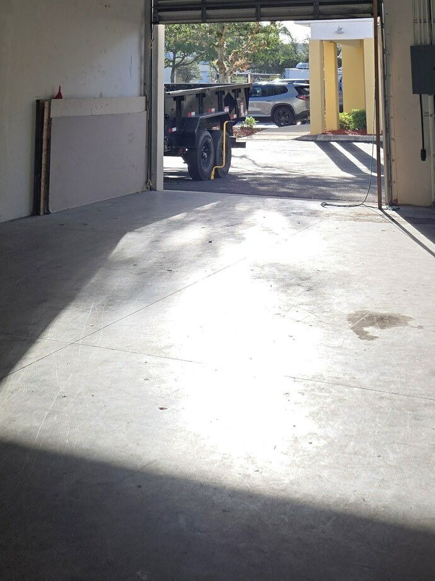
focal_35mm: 50
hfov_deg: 29.1
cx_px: 206
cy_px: -20
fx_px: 838
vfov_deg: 34.3
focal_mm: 6.25
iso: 80
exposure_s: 1/4539
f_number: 1.7
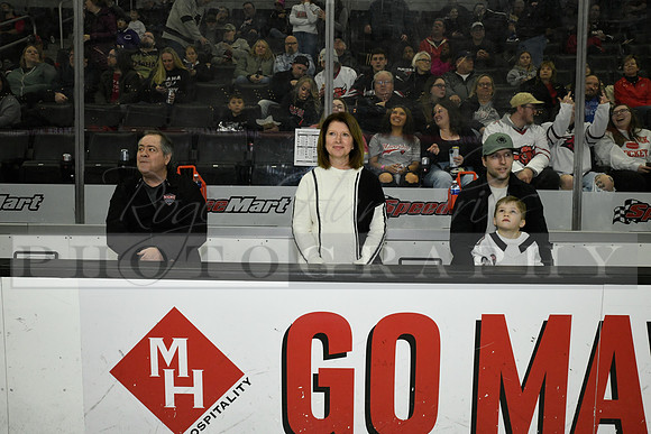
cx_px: 326
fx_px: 561
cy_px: 217
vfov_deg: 42.3
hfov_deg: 60.3
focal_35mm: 31
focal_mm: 31
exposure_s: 1/250
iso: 6400
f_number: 16
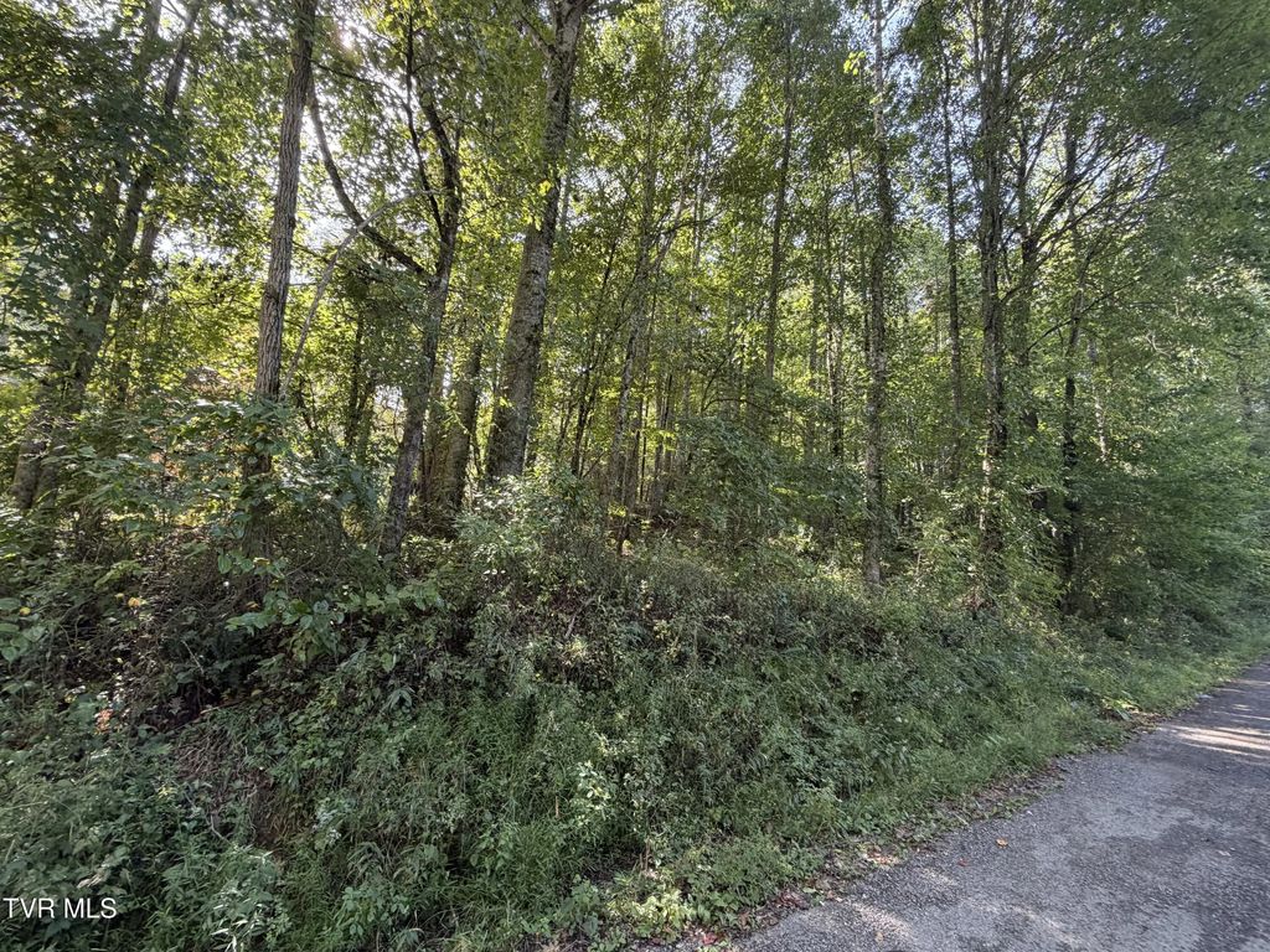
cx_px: 635
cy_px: 476
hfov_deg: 102.1
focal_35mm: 14
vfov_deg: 85.7
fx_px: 514
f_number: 2.2
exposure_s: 1/121
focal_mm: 2.22
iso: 160
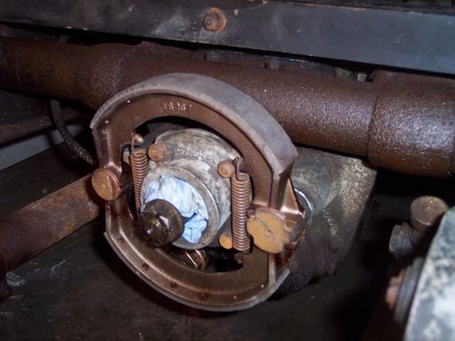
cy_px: 170
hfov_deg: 49.0
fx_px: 499
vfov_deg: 37.7
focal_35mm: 38
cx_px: 228
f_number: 2.8
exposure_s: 1/30
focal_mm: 8
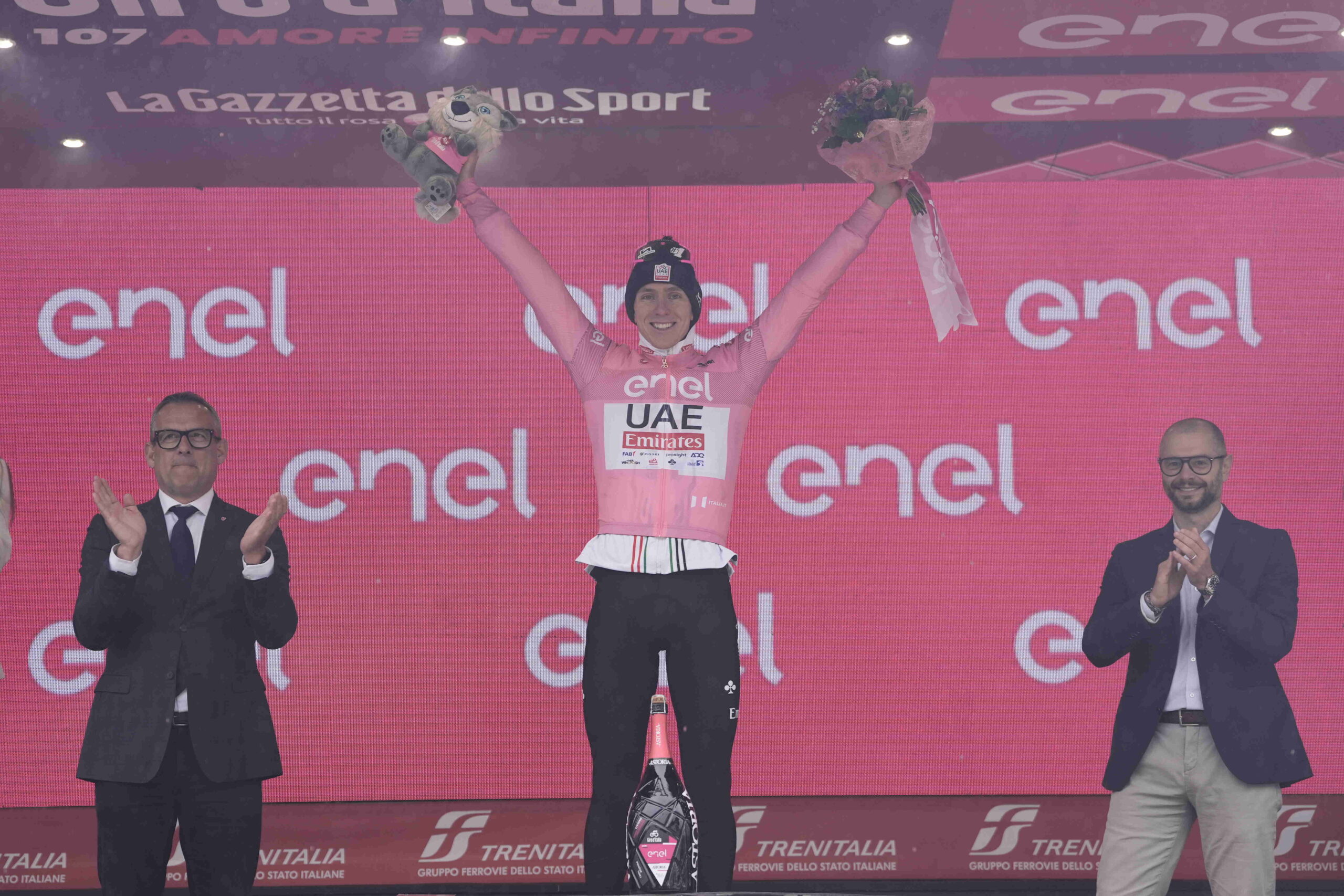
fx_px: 3099
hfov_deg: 24.5
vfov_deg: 16.5
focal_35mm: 83
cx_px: 672
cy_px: 448
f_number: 3.5
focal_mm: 83
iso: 800
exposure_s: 1/800
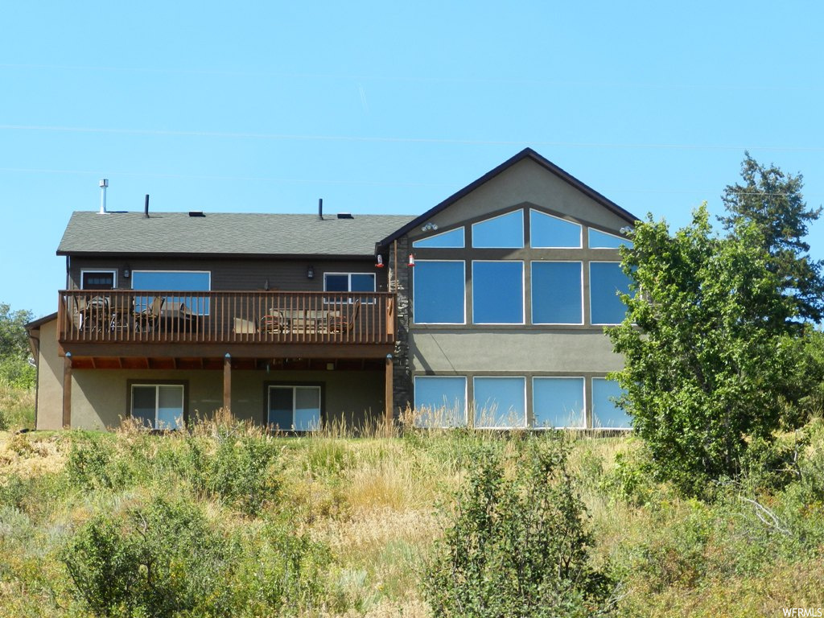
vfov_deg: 12.9
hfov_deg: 17.1
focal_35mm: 115
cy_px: 309
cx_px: 412
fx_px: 2737
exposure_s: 1/500
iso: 160
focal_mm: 20.5
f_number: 4.8
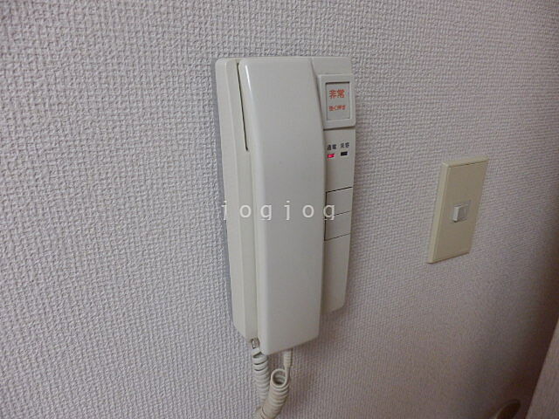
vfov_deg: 56.8
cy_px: 210
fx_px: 388
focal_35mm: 24
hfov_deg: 71.6
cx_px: 280
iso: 320
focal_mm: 4.2
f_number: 3
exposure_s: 1/30
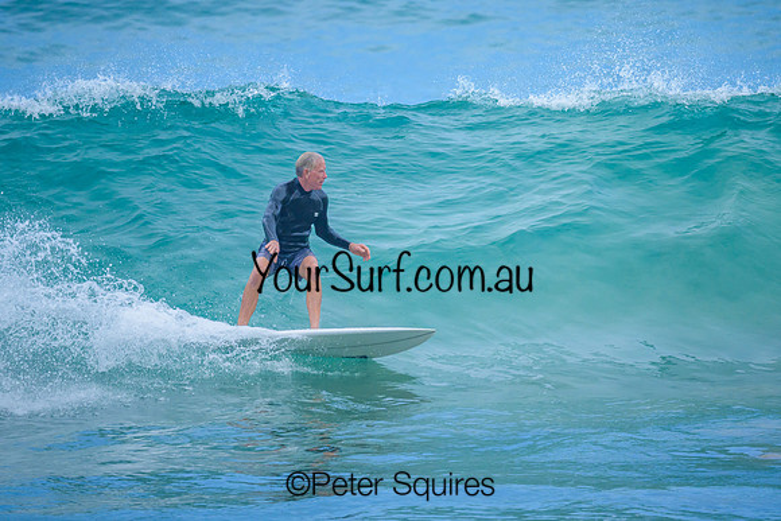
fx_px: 23848
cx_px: 403
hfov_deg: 1.9
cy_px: 189
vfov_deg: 1.3
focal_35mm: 1099
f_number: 6.3
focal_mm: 800
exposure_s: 1/3200
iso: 800
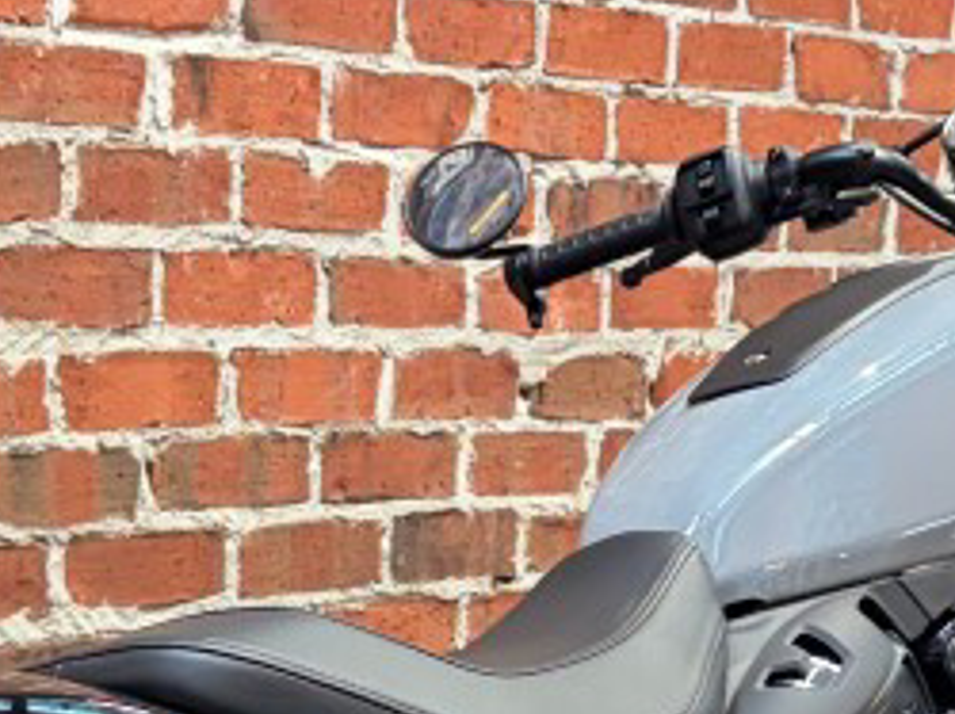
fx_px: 3059
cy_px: 1061
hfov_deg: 17.7
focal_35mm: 111
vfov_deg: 12.7
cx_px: 525
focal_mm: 5.96
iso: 320
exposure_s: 1/60
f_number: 1.6
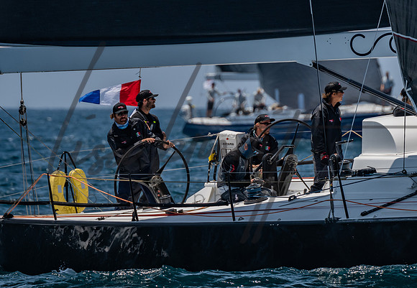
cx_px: 301
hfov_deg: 2.2
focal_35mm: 912
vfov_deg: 1.5
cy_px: -4
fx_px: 10680
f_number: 5.6
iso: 320
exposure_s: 1/1600
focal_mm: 400
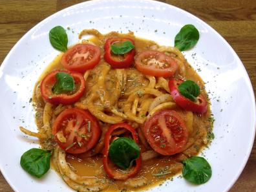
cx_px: 119
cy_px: 116
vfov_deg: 32.8
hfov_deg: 42.9
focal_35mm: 44
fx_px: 325
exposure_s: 1/33
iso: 64
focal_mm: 4.12
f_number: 2.4
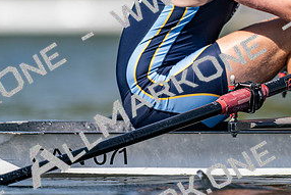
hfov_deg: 1.7
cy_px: 31
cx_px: 236
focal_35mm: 1217
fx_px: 9842
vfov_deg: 1.1
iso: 200
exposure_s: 1/2500
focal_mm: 600
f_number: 4
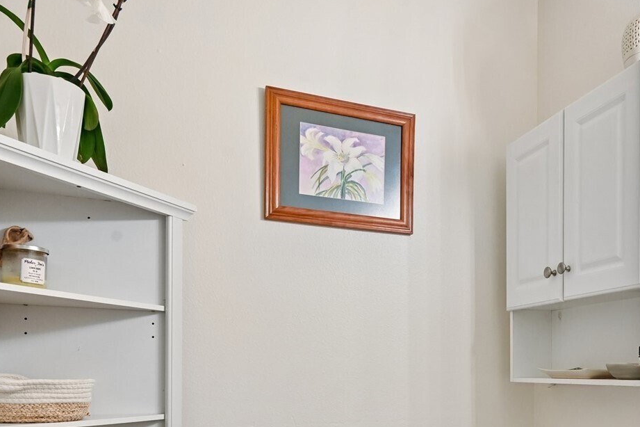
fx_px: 622
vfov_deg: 36.1
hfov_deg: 53.2
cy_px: 361
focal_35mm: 35
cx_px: 437
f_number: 8
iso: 400
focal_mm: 19
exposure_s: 1/50
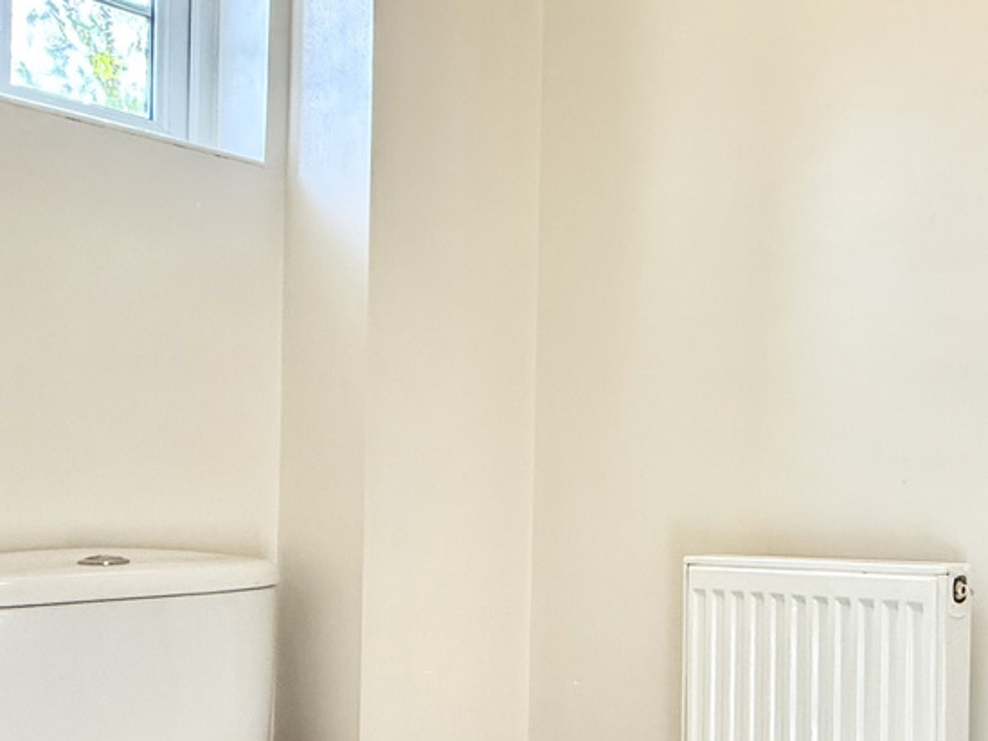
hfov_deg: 46.7
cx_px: 948
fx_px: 971
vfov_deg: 41.5
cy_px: 471
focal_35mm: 34
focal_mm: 2.22
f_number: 2.2
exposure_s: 1/99
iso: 250
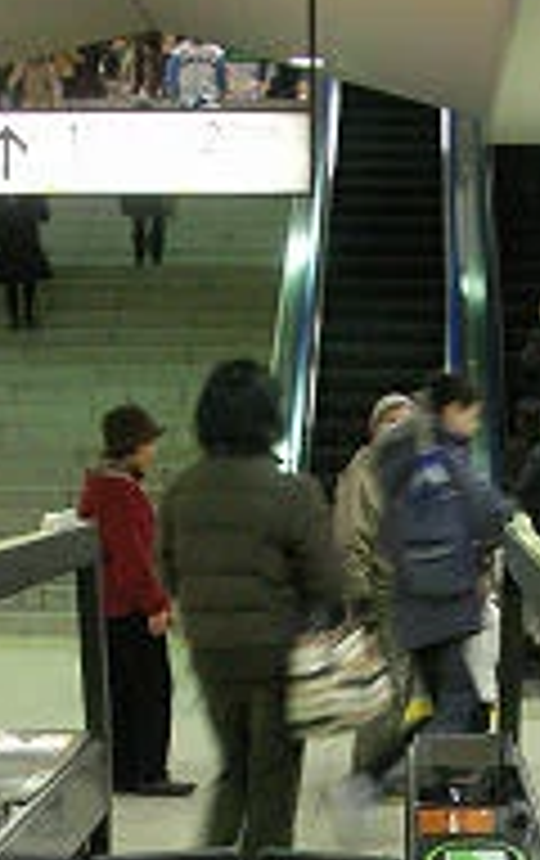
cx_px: 297
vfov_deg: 24.1
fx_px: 1924
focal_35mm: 82
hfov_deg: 16.0
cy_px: 865
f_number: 3.5
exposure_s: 1/20
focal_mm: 7.7
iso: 160
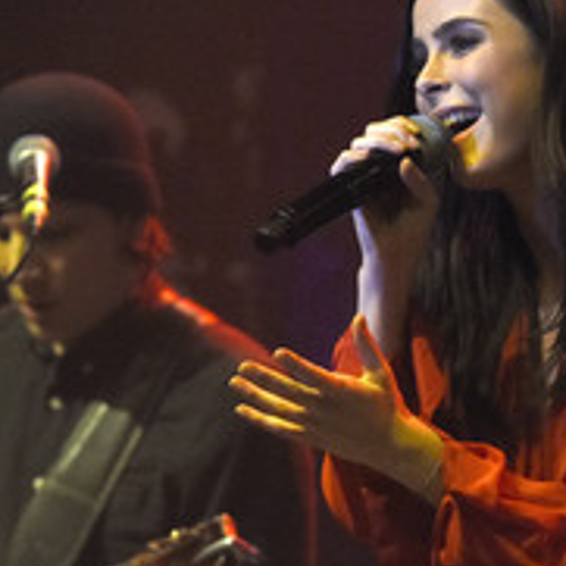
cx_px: 324
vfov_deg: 4.1
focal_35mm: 428
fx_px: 7919
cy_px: 331
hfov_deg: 4.1
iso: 1600
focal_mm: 135
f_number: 3.5
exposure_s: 1/320
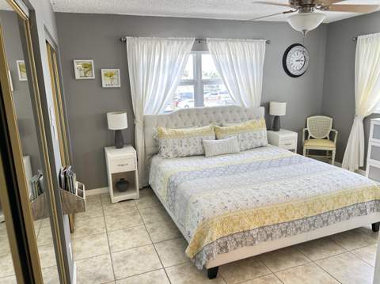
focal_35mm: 26
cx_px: 190
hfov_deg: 67.4
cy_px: 142
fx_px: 285
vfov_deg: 53.0
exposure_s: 1/60
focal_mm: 5.7
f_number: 1.5
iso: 80
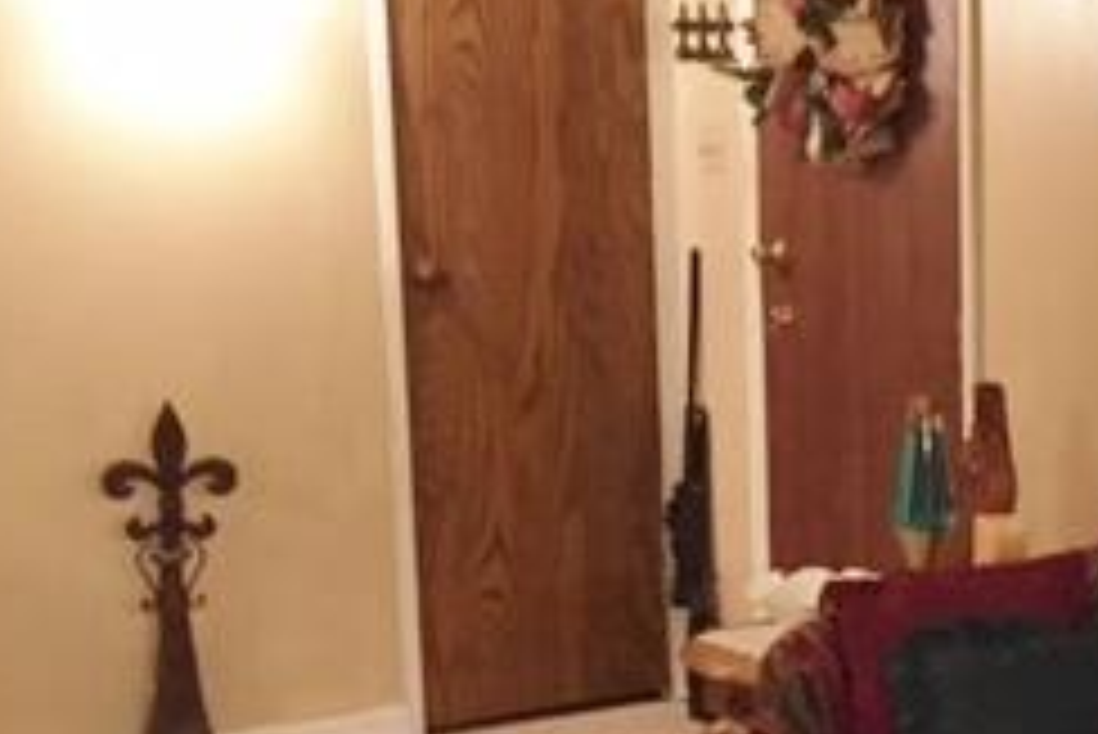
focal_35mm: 79
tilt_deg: -10.0
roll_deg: -2.2
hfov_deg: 23.9
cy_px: 522
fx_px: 2411
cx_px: 1238
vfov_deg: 17.2
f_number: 2.2
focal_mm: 4.15
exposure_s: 1/24
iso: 250
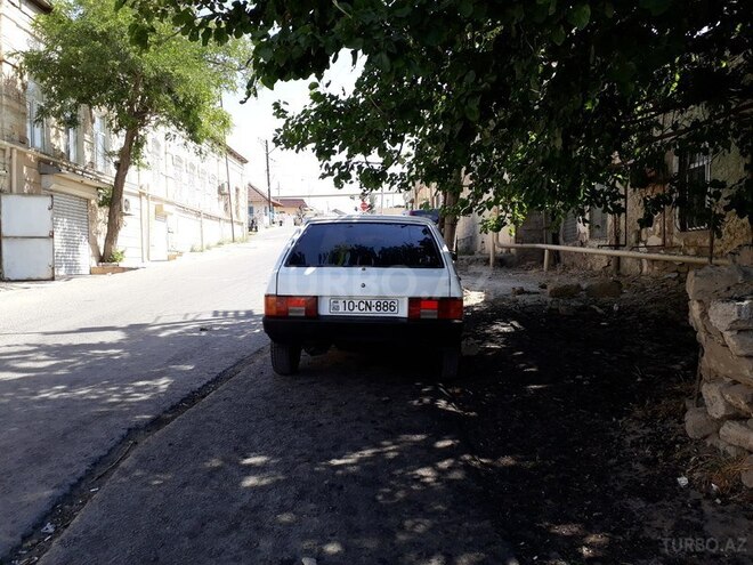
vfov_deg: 51.4
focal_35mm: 27
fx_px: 587
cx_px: 376
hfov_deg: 65.3
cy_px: 282
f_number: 1.9
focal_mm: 3.6
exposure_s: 1/459
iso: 40
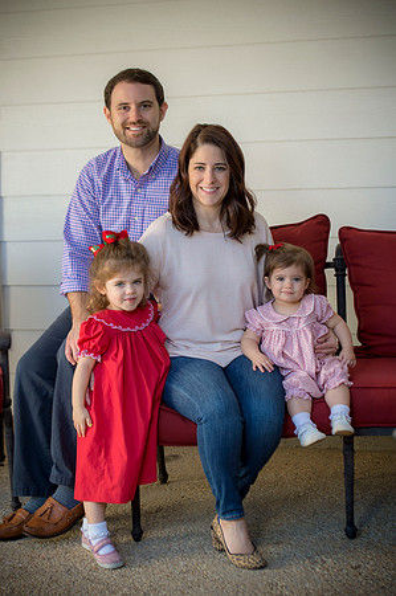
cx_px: 198
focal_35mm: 82
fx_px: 1356
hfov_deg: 16.6
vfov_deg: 24.8
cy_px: 298
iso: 320
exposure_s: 1/200
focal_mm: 82
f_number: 4.5
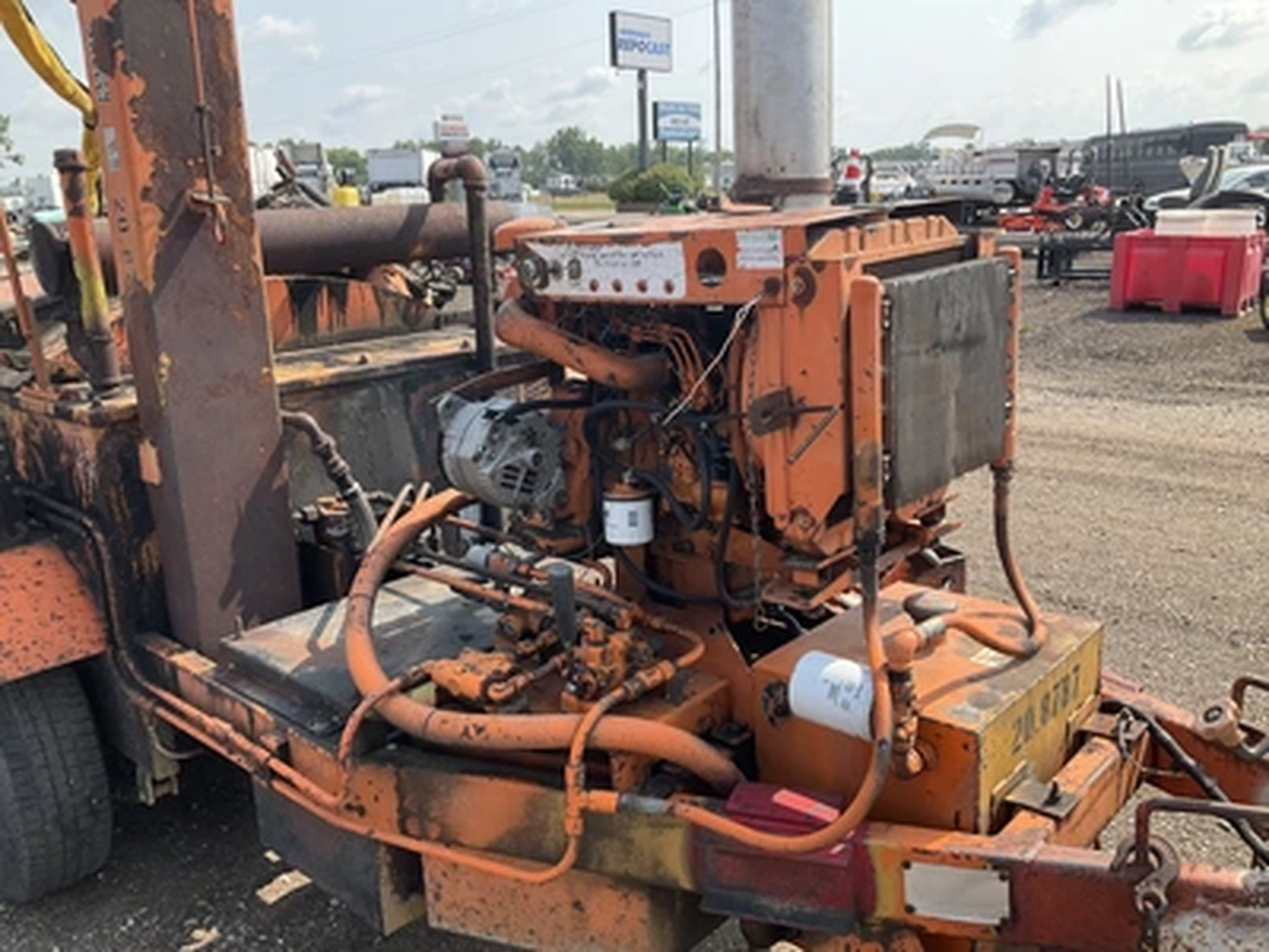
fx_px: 1063
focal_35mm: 29
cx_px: 634
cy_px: 476
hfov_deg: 61.7
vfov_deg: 48.2
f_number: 1.8
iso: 25
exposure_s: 1/635
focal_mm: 3
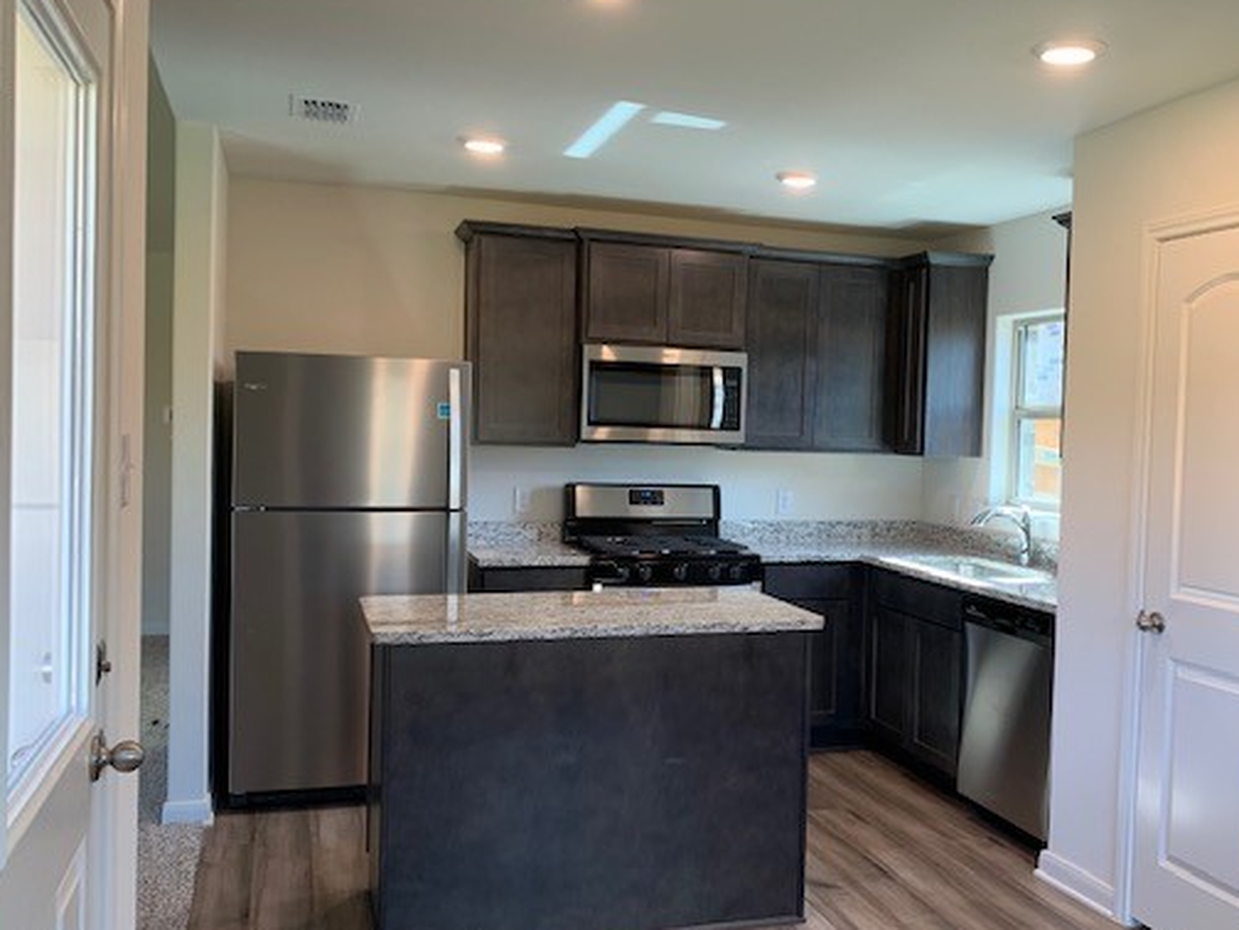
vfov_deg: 42.9
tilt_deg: -0.2
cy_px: 475
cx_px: 720
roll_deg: -1.0
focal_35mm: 33
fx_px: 1181
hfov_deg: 55.1
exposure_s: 1/120
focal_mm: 4.25
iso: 100
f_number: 1.8
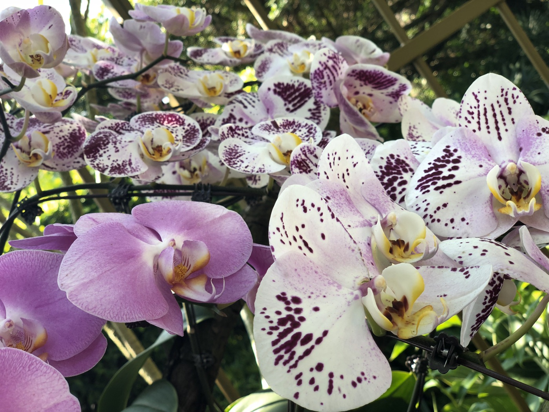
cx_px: 274
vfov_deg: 28.0
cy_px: 206
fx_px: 825
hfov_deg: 36.8
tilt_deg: -1.6
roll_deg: +33.4
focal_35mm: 52
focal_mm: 6
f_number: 2.4
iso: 16
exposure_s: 1/50
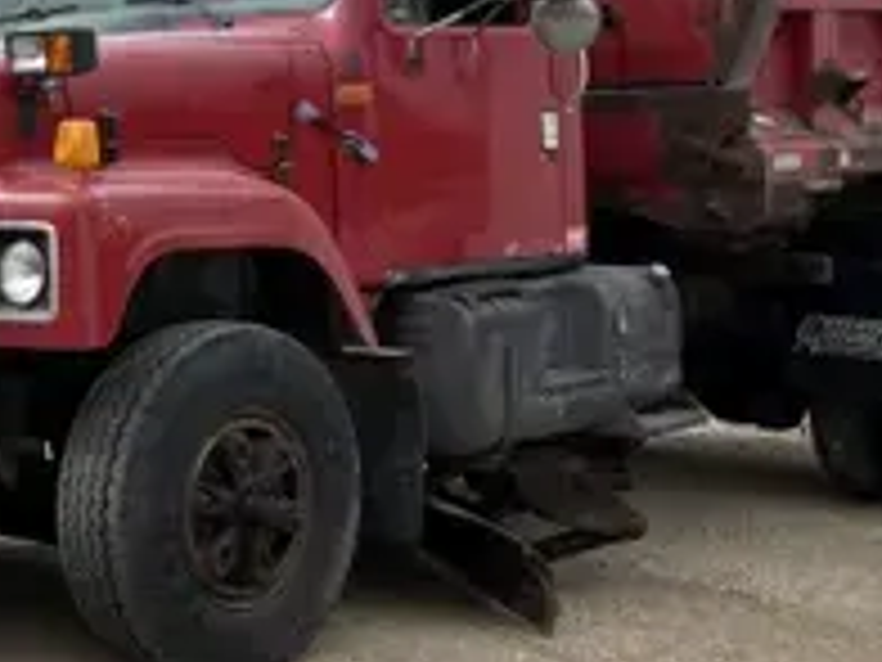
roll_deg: -0.2
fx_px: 2166
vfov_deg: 17.4
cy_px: 275
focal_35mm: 85
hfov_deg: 21.5
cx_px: -144
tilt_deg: -1.6
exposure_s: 1/1795
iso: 32
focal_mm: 5.1
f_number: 1.6
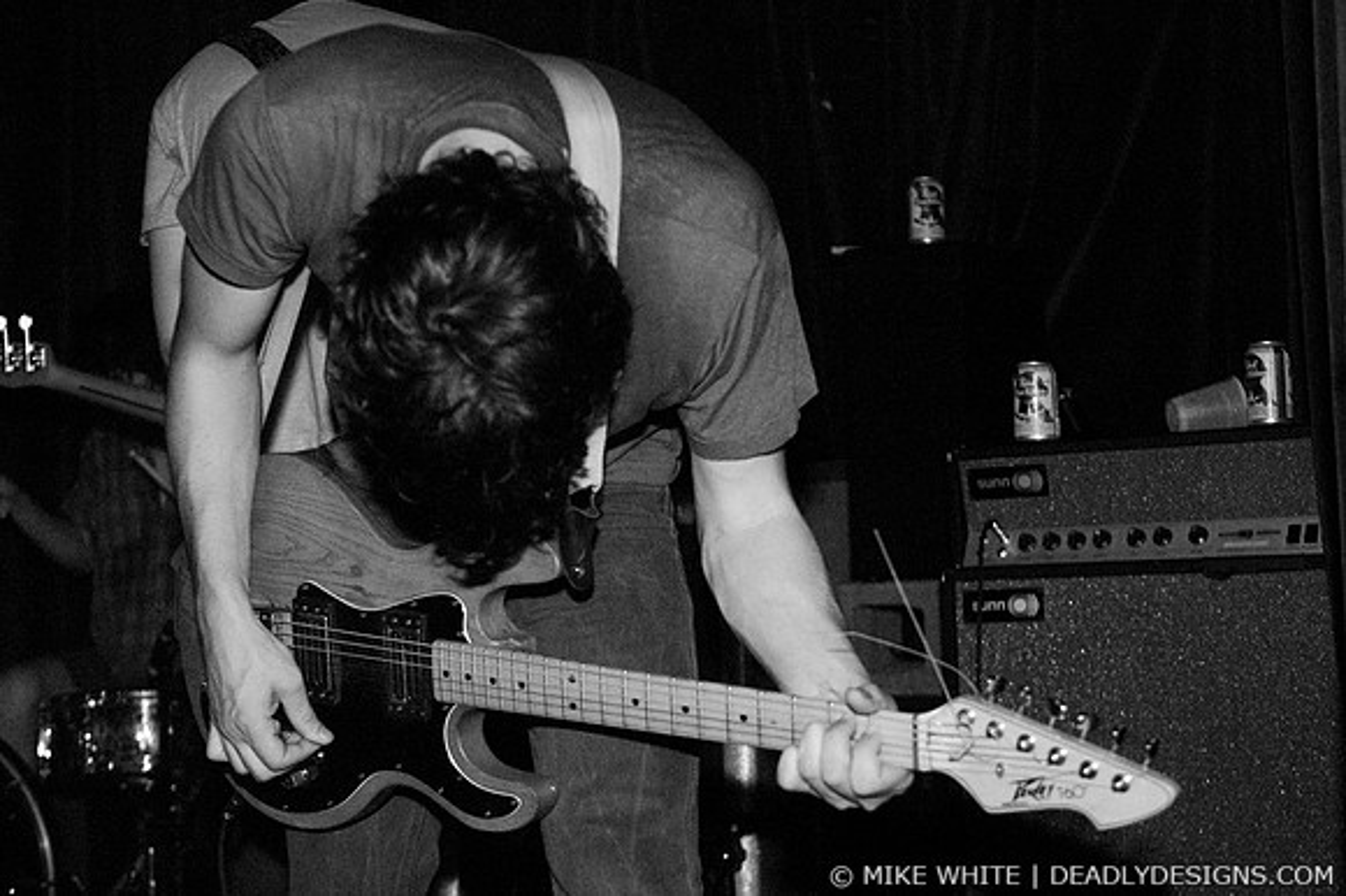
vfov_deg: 25.7
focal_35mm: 52
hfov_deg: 37.9
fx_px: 1962
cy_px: 448
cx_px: 673
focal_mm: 35
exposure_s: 1/30
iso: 1600
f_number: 2.8
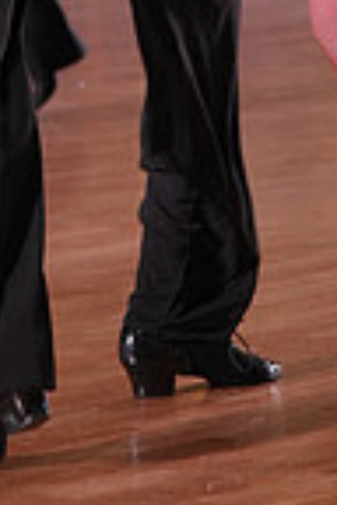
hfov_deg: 4.9
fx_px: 3945
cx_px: 90
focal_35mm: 281
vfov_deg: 7.2
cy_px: -238
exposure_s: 1/400
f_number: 4
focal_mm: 70
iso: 1000
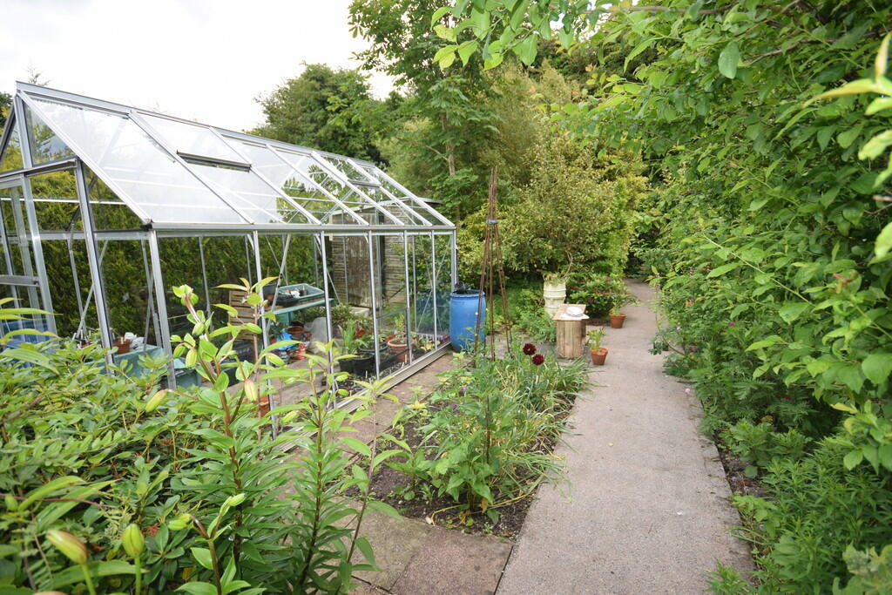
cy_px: 298
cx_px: 446
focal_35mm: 16
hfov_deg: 95.0
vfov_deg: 72.1
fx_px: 409
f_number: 6.3
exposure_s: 1/160
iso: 100
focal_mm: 11
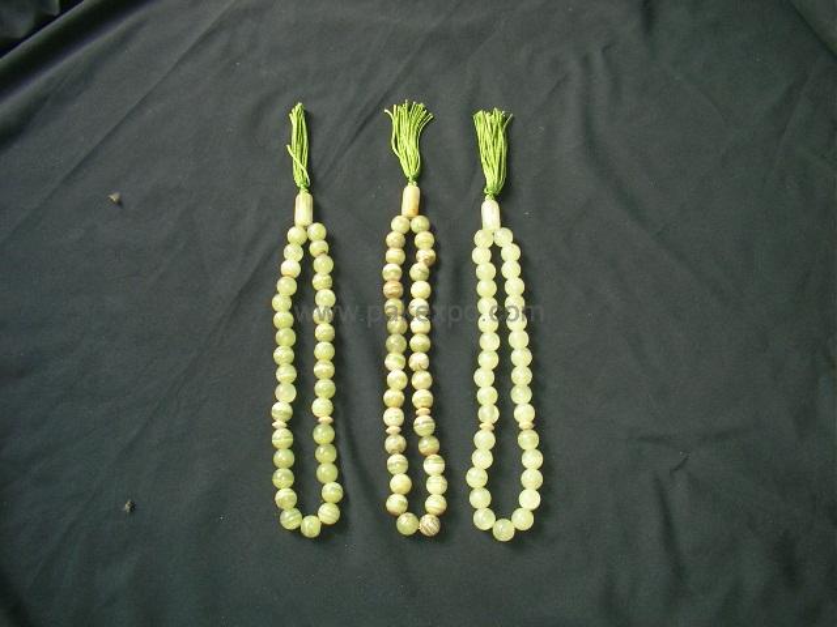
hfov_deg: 49.0
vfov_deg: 37.7
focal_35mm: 38
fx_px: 919
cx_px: 418
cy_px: 314
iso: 100
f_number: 2.9
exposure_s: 1/31.6
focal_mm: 6
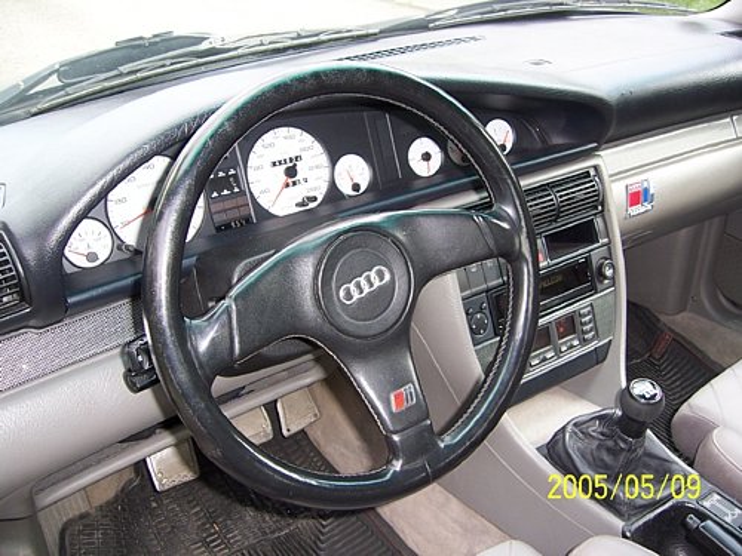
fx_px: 772
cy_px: 278
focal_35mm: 36
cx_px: 371
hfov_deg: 51.4
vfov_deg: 39.7
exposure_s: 1/60
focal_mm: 6
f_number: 3
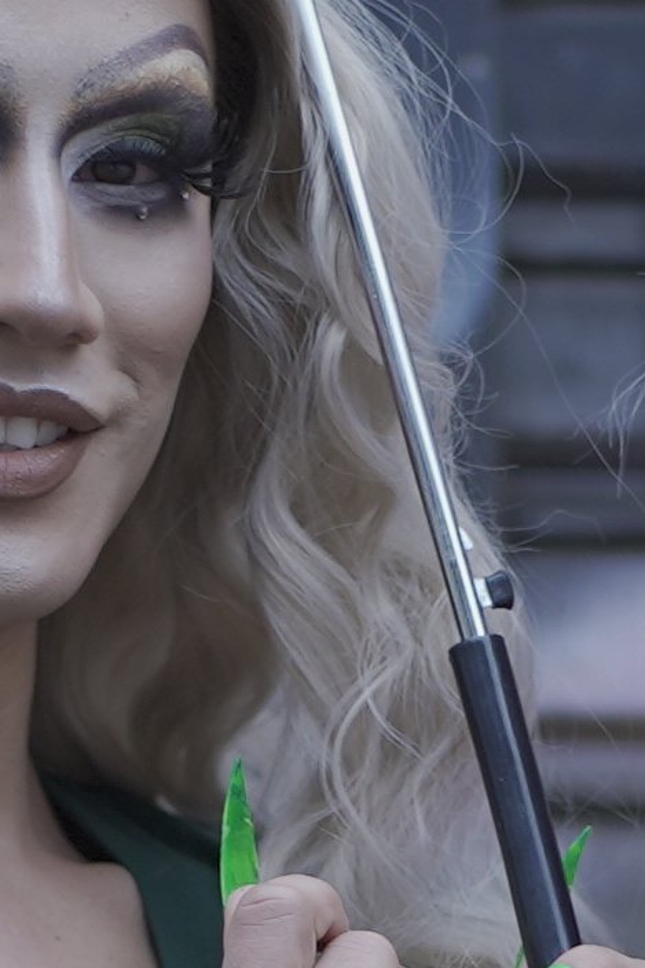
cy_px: 1210
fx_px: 11453
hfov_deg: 3.2
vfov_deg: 4.8
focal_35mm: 426
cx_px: 561
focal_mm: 50
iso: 125
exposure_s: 1/250
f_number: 1.4
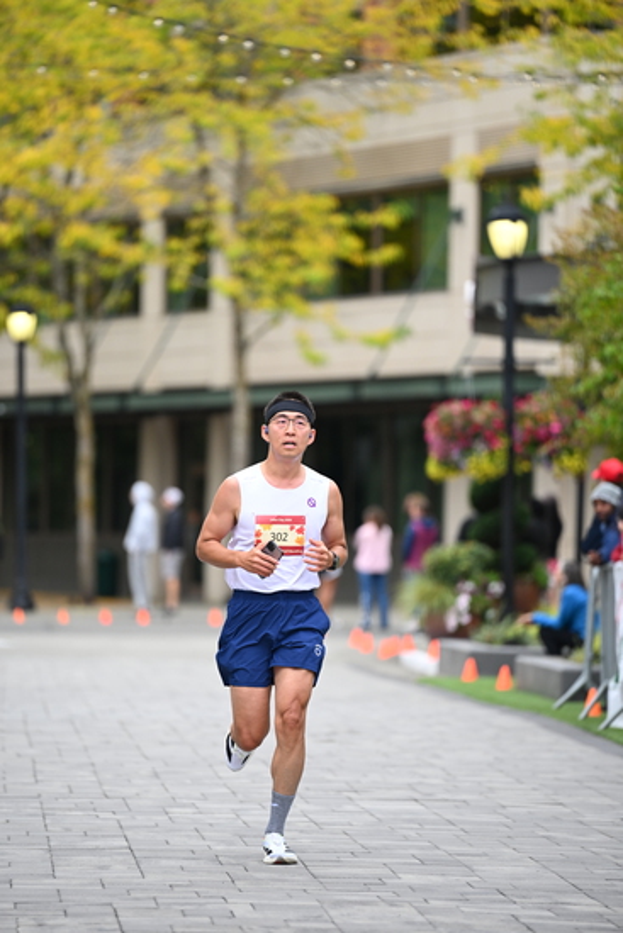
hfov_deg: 6.9
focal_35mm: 200
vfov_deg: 10.3
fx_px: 5188
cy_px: 466
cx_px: 312
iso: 800
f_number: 2.8
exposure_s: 1/2000
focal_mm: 200
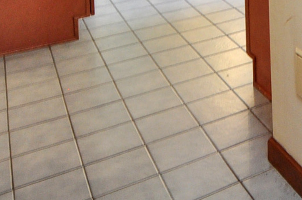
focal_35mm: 60
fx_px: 503
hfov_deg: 28.1
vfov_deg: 17.3
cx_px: 385
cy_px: -183
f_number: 5
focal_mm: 10
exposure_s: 1/10
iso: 500
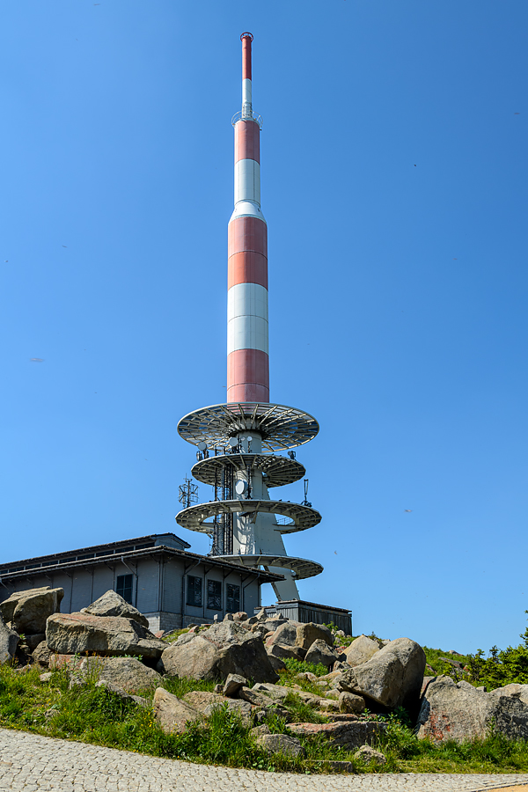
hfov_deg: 40.0
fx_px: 726
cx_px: 264
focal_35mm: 33
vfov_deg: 57.2
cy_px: 396
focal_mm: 22
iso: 100
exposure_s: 1/320
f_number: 8
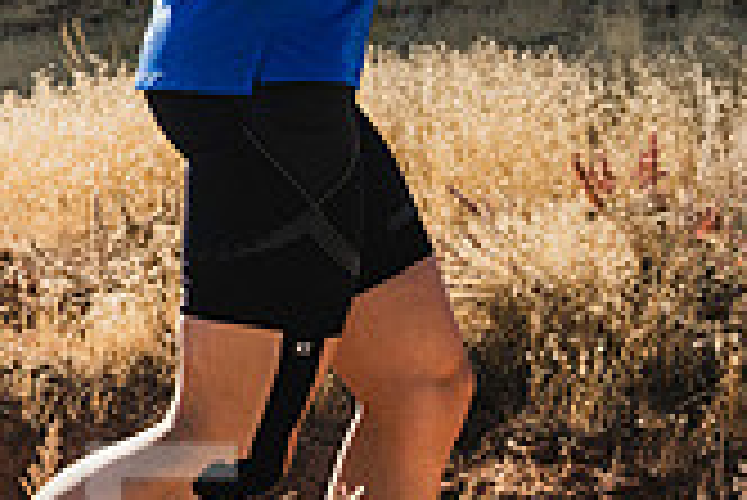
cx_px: -442
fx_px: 2056
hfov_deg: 17.9
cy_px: 58
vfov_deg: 13.7
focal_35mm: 99
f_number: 4.5
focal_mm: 27
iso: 800
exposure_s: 1/800
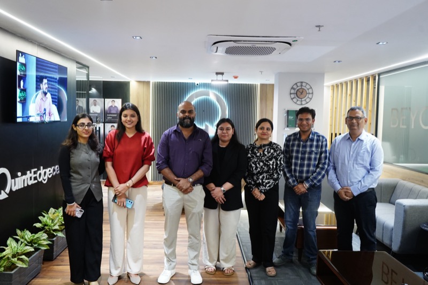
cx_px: 214
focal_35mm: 29
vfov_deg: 44.9
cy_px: 142
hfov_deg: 63.7
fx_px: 345
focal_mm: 29
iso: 4000
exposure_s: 1/40
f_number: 4.5
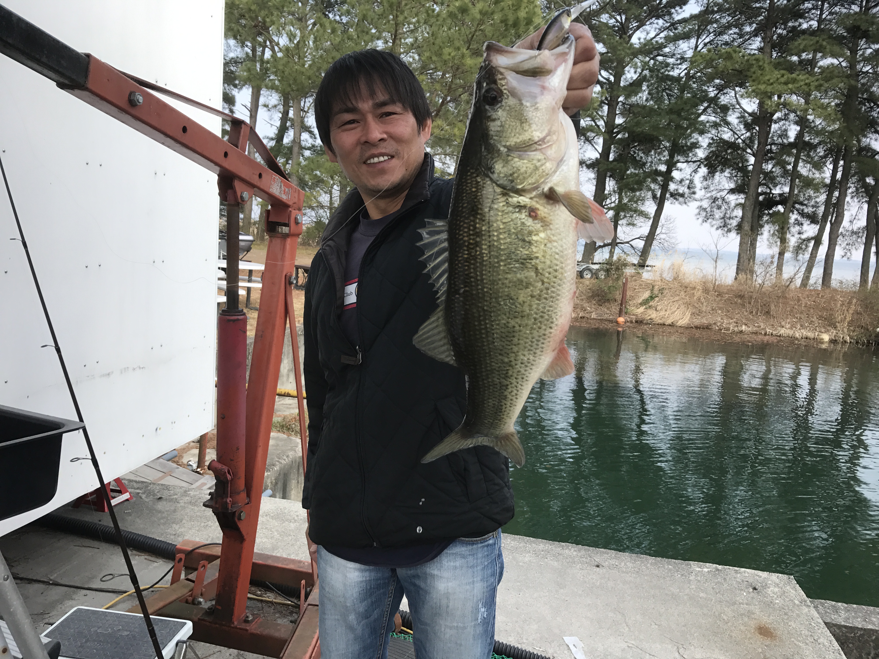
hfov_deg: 63.4
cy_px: 330
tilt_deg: -6.6
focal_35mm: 28
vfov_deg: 49.7
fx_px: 711
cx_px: 440
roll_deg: -2.8
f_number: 1.8
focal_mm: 3.99
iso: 20
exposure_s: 1/689
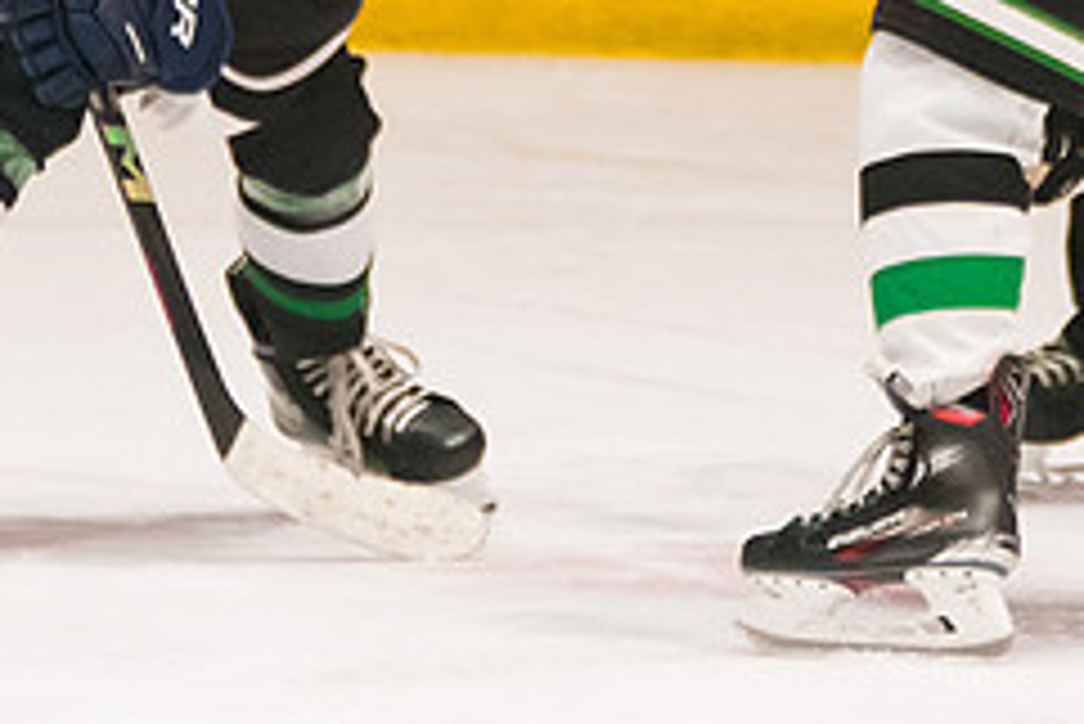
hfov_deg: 2.0
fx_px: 30700
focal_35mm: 1019
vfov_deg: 1.4
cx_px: 95
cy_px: -247
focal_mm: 186
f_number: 3.2
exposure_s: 1/1000
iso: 3200
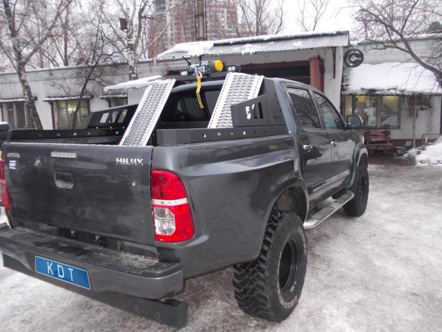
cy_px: 166
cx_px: 221
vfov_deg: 49.7
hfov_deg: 63.4
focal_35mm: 28
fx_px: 358
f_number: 2.7
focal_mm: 4
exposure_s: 1/25
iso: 250
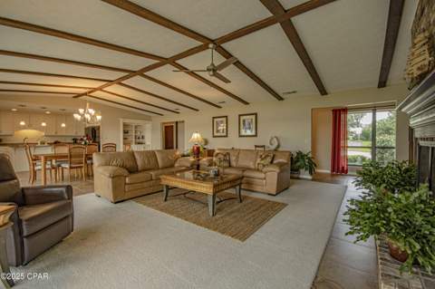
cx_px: 218
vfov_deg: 77.2
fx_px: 181
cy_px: 144
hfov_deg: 100.4
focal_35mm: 15
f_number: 7.1
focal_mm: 10
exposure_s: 1/20
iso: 400
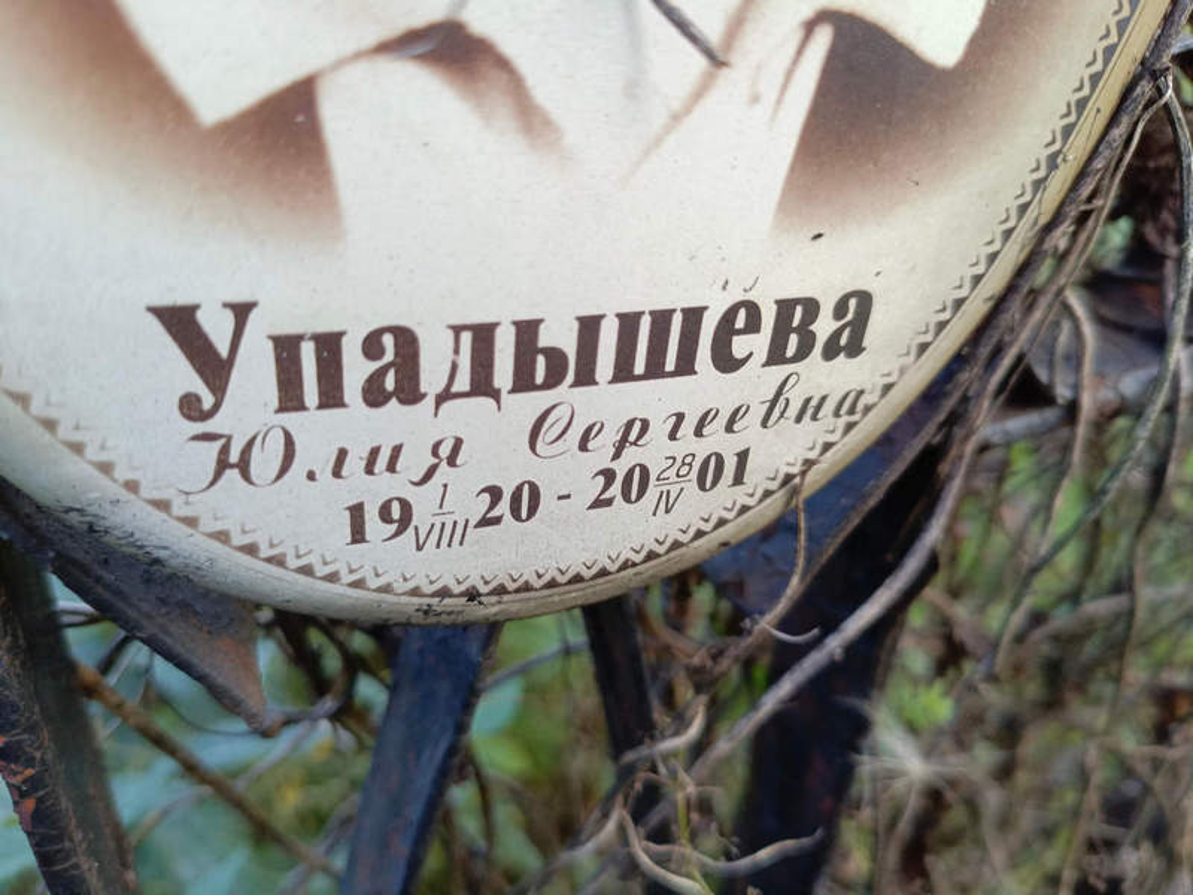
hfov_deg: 69.4
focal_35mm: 25
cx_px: 596
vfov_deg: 54.9
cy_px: 448
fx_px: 862
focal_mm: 4.76
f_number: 1.69
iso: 177
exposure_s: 1/50
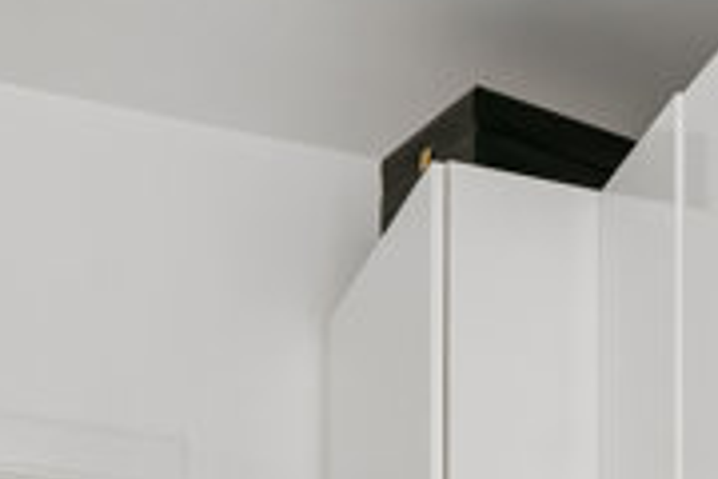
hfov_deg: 19.9
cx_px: 782
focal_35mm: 98
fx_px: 1954
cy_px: 1036
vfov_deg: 12.0
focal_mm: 22
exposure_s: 1/50
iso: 400
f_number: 6.3
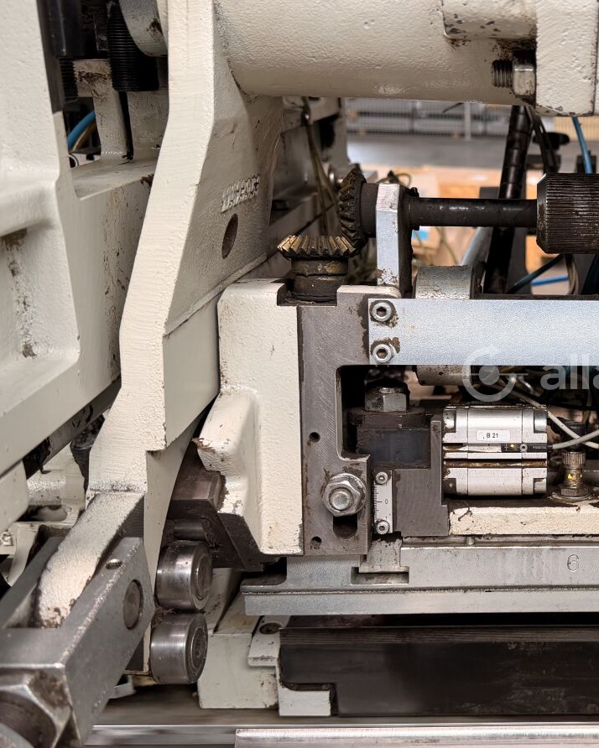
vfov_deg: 43.8
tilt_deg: -19.9
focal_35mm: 42
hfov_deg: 33.3
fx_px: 930
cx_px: 570
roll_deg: -0.6
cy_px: 372
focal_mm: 6.76
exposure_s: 1/50
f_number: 1.78
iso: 125
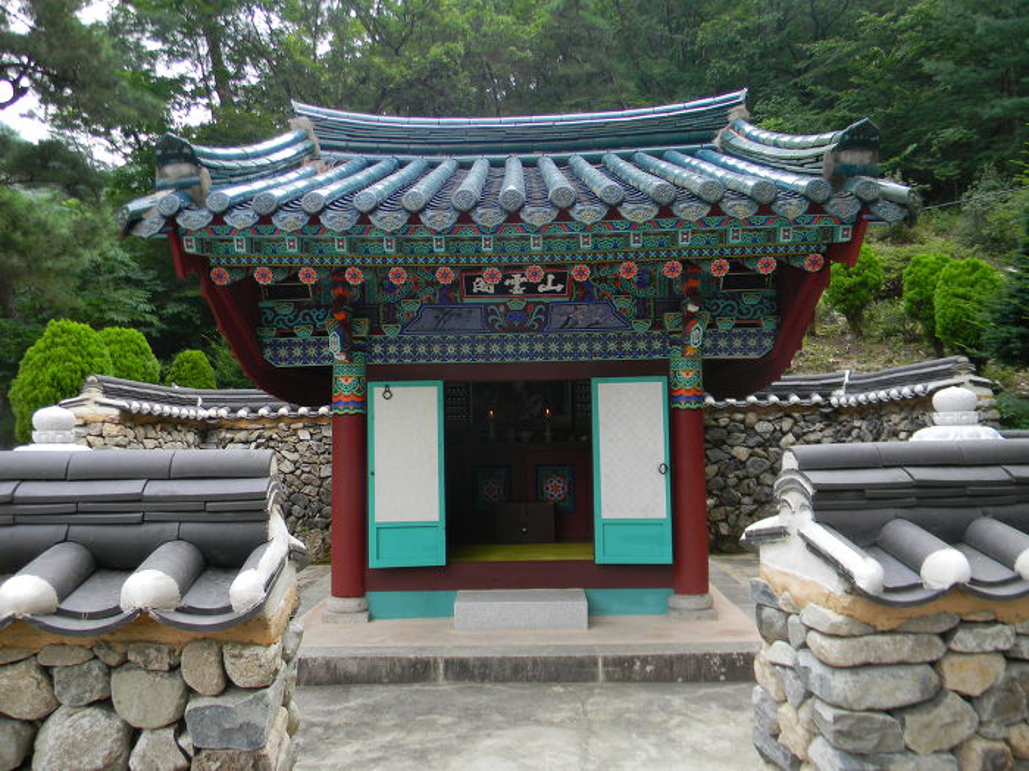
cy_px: 386
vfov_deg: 49.7
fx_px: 832
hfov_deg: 63.4
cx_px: 514
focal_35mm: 28
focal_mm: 5
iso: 80
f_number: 3.5
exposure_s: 1/72.8
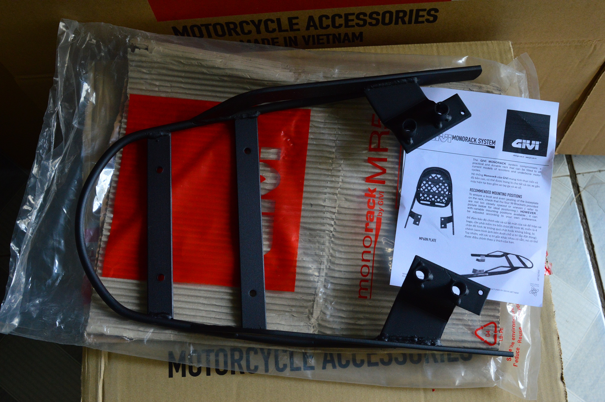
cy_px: 201
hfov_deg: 48.0
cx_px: 302
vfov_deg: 32.9
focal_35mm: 40
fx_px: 680
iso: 1100
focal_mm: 27
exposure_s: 1/40
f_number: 8
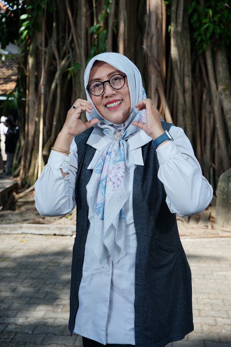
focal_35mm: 50
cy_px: 174
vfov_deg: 39.6
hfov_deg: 27.0
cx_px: 116
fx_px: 481
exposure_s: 1/160
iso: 125
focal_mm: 50
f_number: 7.1
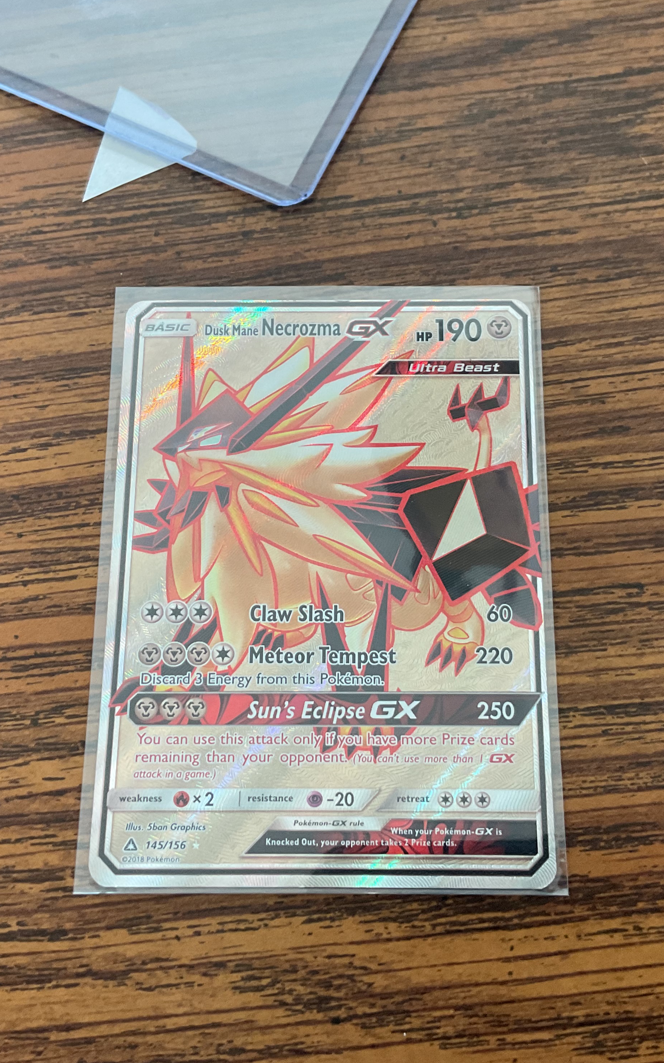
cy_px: 524
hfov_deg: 30.5
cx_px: 367
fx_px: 1216
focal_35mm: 42
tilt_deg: -74.6
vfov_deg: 47.2
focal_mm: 3
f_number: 1.8
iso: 100
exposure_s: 1/60
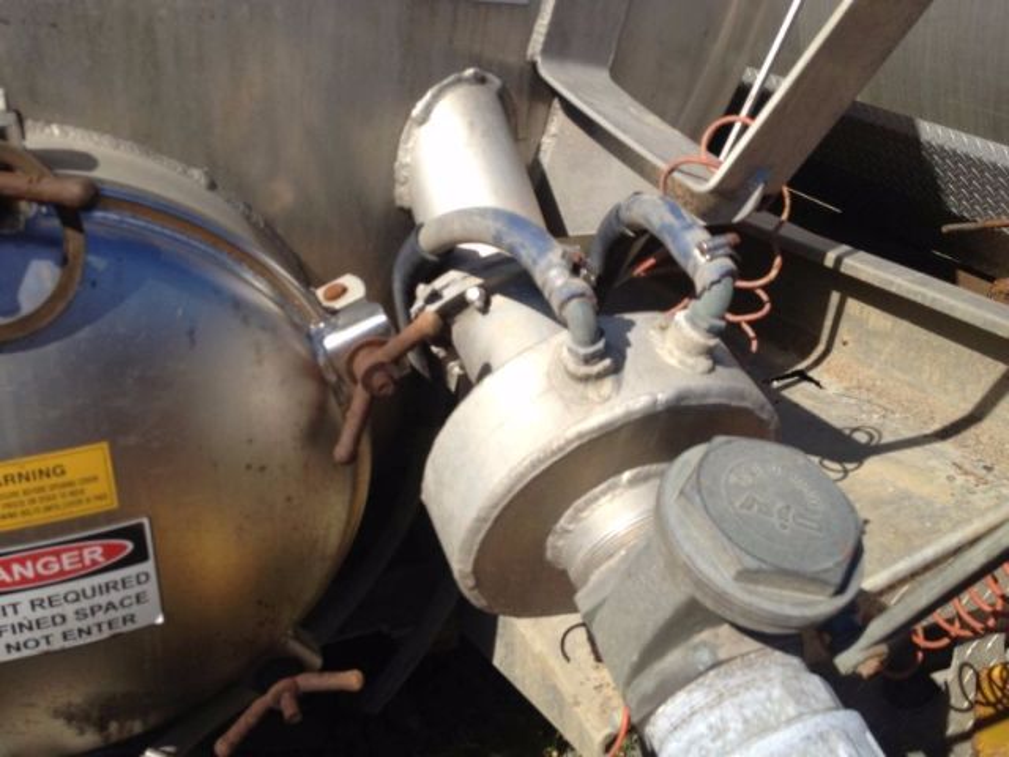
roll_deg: -1.7
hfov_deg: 52.6
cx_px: 504
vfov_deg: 40.7
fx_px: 1020
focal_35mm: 35
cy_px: 378
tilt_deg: -26.5
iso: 50
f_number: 2.4
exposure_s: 1/1905
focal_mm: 4.28
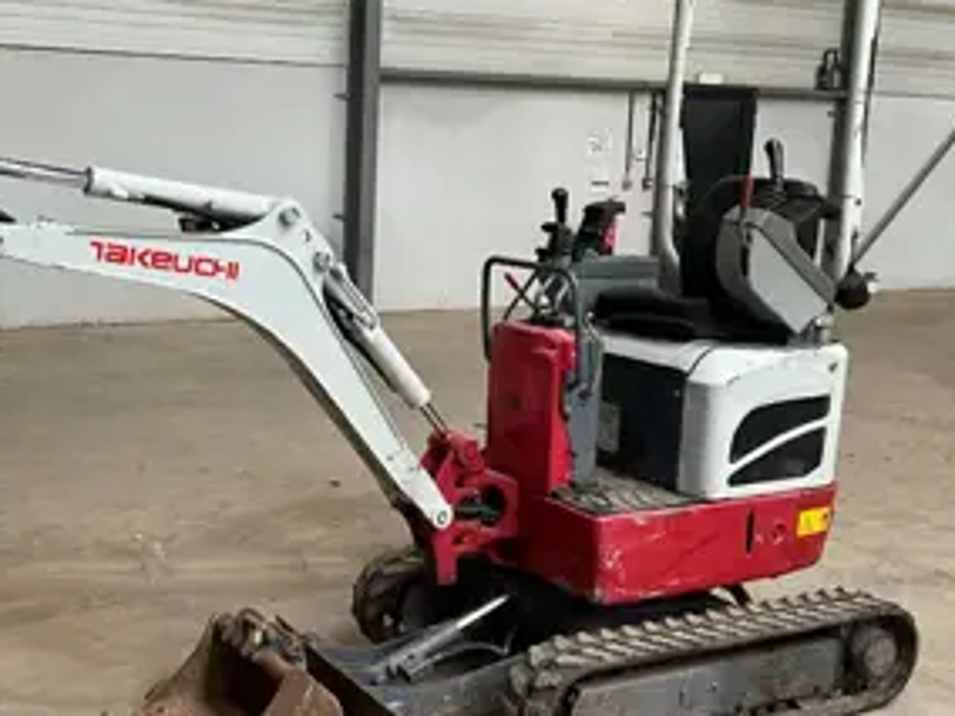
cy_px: 383
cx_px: 330
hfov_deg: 38.5
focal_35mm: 49
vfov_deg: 29.7
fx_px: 1352
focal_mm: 3
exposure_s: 1/60
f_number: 1.8
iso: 80
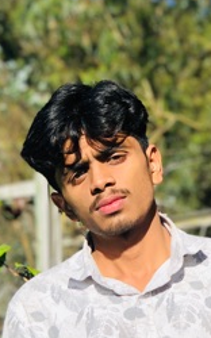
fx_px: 1299
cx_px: 176
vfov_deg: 14.8
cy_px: 219
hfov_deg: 9.3
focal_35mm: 141
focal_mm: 6
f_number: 2.4
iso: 16
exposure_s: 1/1066
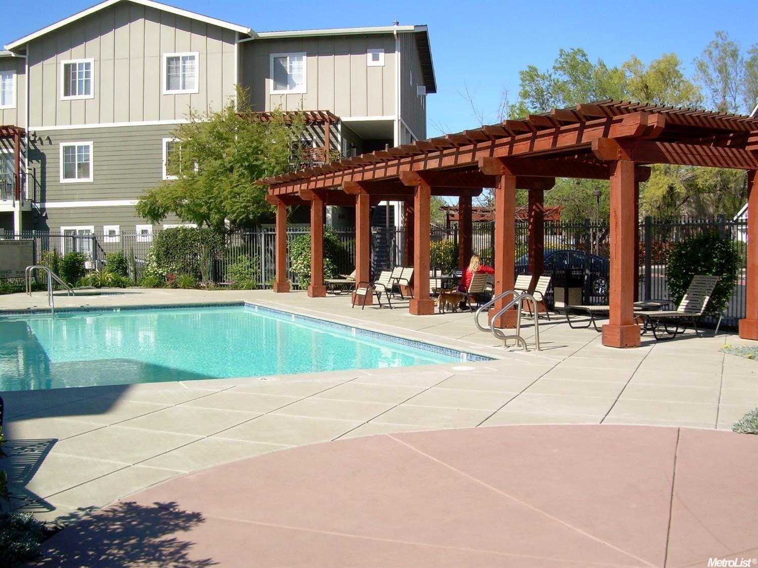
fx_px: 832
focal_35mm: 38
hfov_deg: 49.0
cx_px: 379
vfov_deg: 37.7
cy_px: 284
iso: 50
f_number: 4.6
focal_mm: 6.3
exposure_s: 1/420
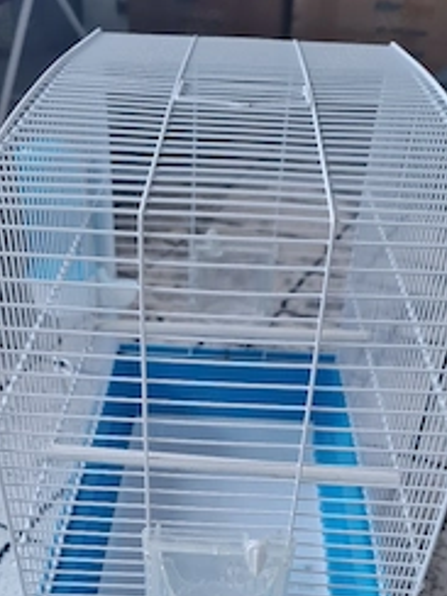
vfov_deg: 43.9
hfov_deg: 35.1
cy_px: 467
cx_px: 205
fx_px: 706
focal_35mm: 41
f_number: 1.8
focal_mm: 7
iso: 400
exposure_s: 1/50
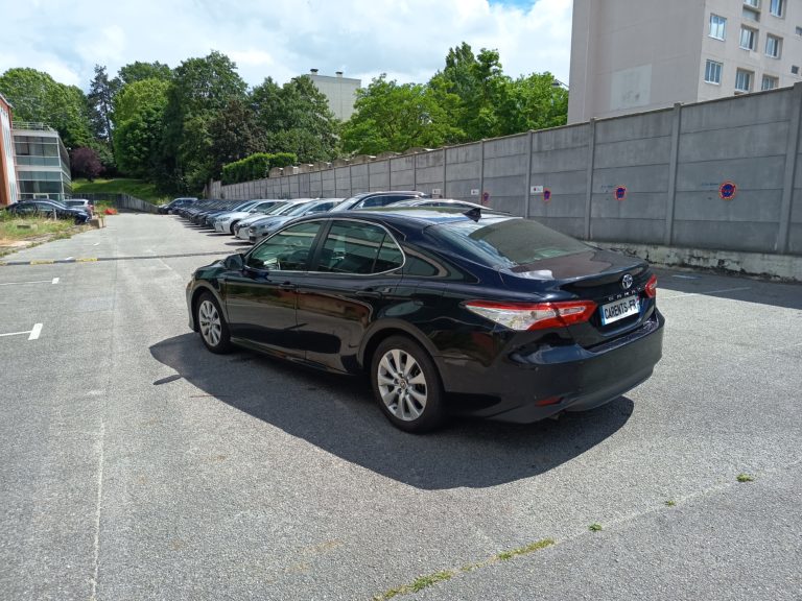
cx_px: 401
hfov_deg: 71.6
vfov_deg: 56.8
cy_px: 300
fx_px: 556
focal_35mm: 24
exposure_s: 1/429
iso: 50
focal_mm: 5.27
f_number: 1.7
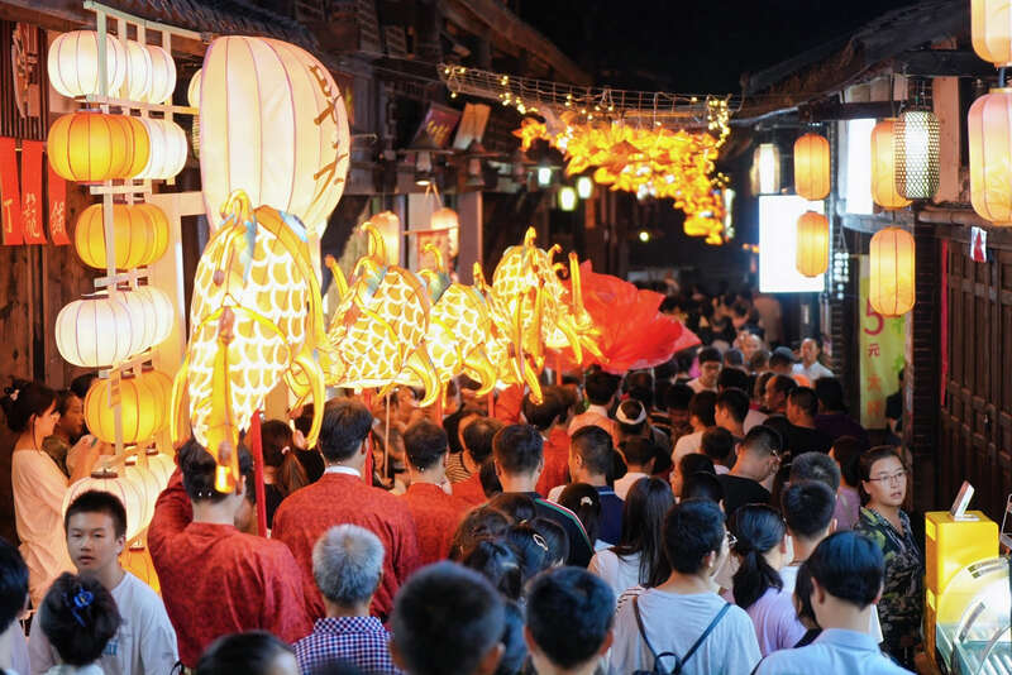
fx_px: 1968
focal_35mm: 70
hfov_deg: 28.8
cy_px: 338
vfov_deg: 19.5
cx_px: 506
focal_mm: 70
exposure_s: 1/100
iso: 1250
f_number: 2.8
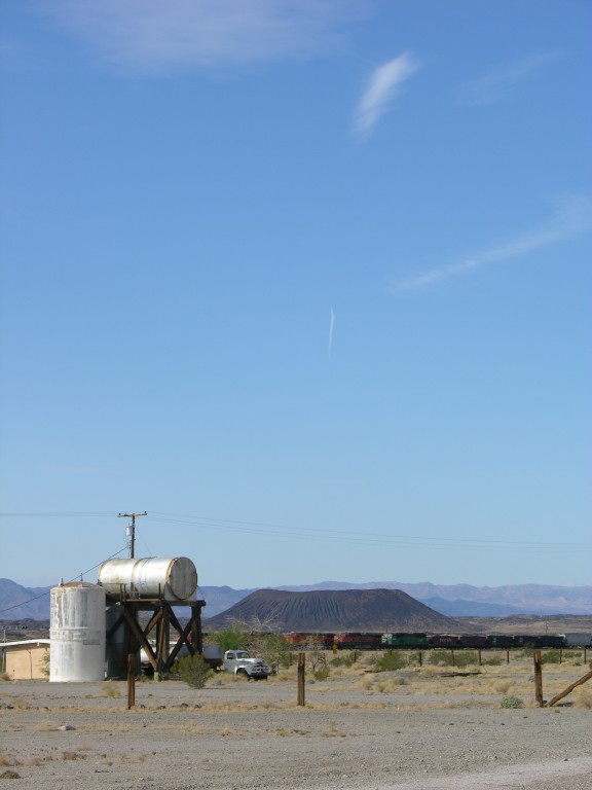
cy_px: 395
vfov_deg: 17.9
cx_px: 296
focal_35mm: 110
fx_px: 2508
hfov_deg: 13.5
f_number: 5.2
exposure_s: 1/393
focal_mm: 27.3
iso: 50
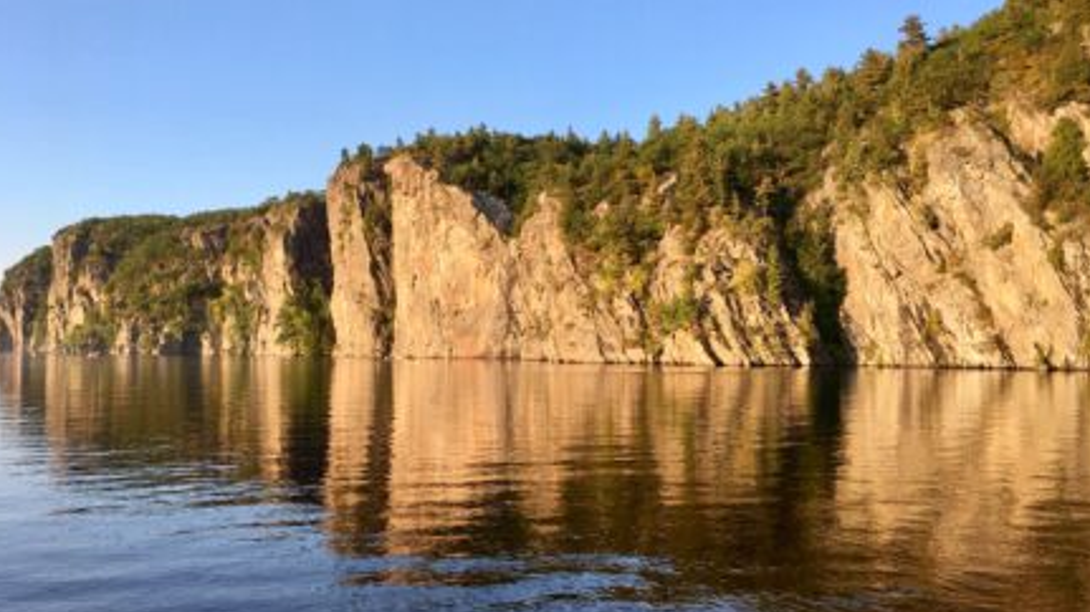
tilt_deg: +1.4
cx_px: 556
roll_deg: -0.3
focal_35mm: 33
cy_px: 326
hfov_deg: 59.5
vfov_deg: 35.6
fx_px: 953
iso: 25
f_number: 2.2
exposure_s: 1/523
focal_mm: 4.15
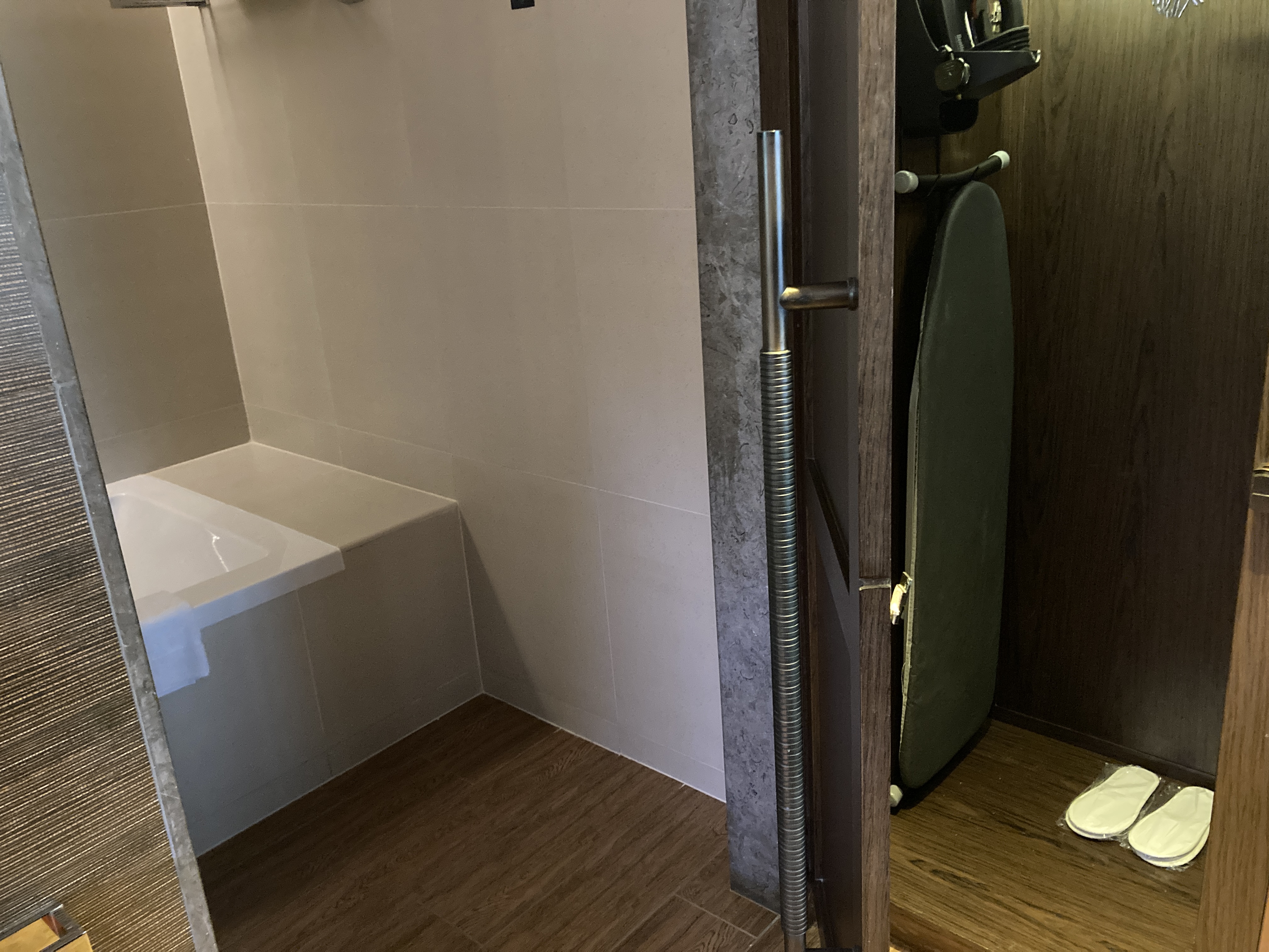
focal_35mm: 28
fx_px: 1026
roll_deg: +3.7
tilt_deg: -18.2
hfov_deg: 63.4
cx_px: 634
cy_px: 476
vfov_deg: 49.7
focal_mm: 3.99
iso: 640
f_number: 1.8
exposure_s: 1/21
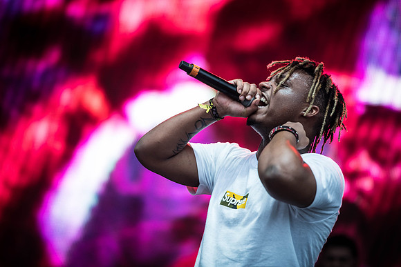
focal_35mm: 200
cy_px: 134
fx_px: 2228
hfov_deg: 10.3
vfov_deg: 6.9
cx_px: 200
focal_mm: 200
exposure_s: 1/800
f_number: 2.8
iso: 500
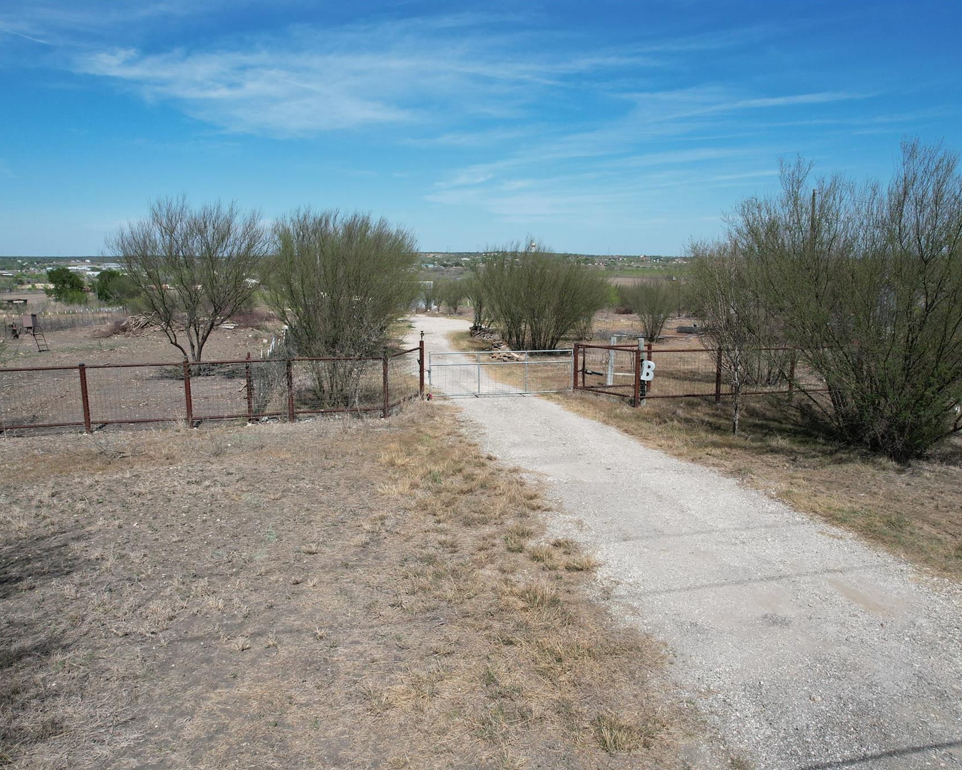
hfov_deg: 68.1
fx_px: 712
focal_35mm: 25
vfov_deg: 56.8
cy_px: 384
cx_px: 487
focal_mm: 8.38
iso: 100
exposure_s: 1/2500
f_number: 2.8
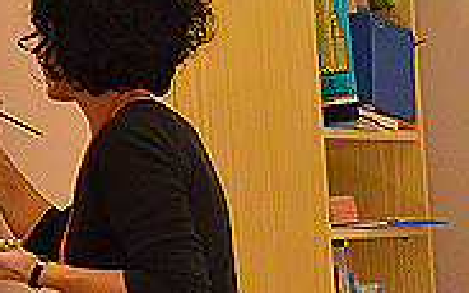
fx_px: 2710
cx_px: -421
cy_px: 214
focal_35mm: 212
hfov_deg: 9.4
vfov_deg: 6.2
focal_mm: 32
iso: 1600
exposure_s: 1/80
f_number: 4.5
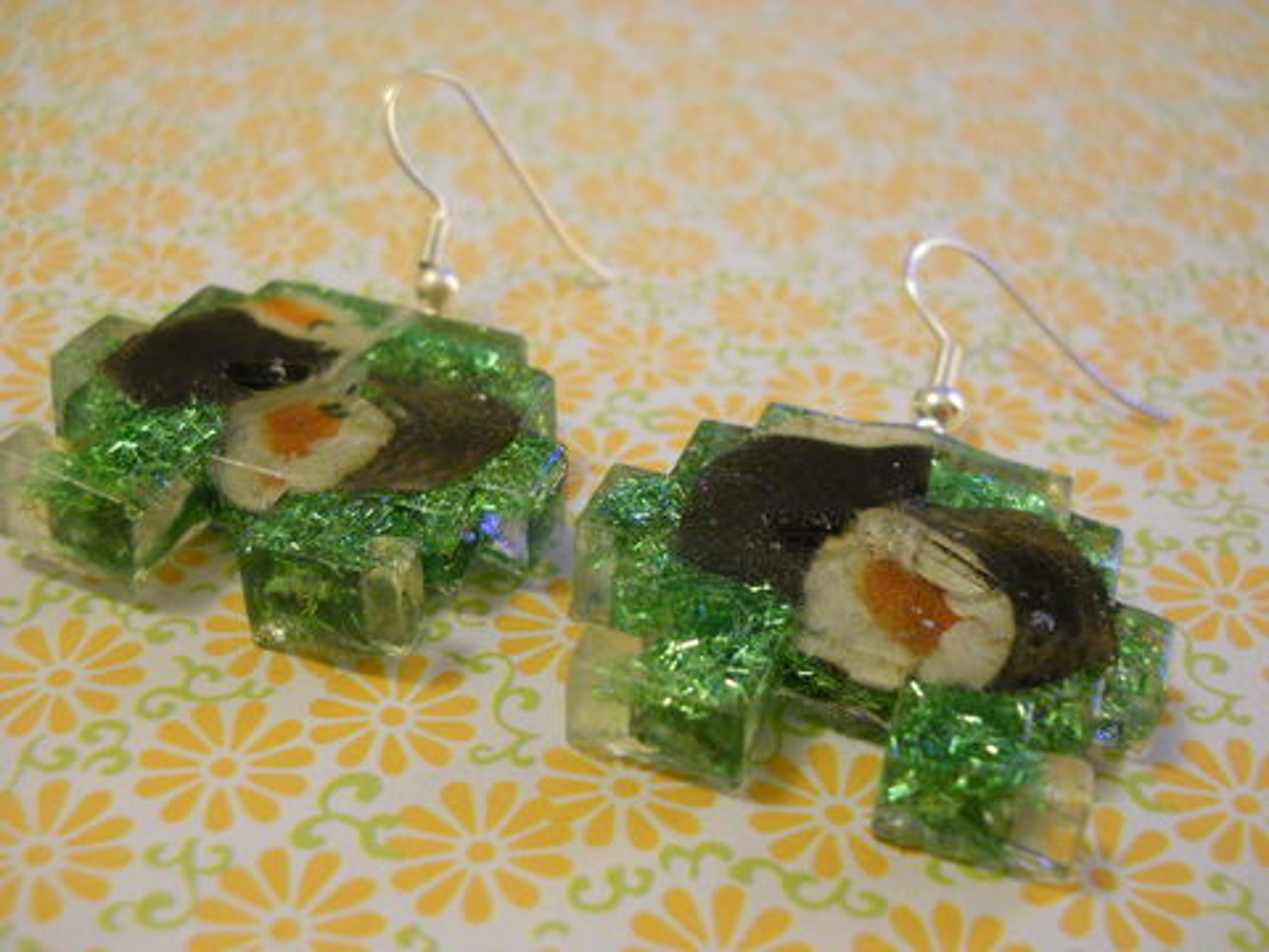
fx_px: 1503
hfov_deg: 45.8
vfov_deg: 35.1
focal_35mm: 41
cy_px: 476
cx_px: 634
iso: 500
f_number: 3.1
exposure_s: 1/8
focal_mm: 6.72
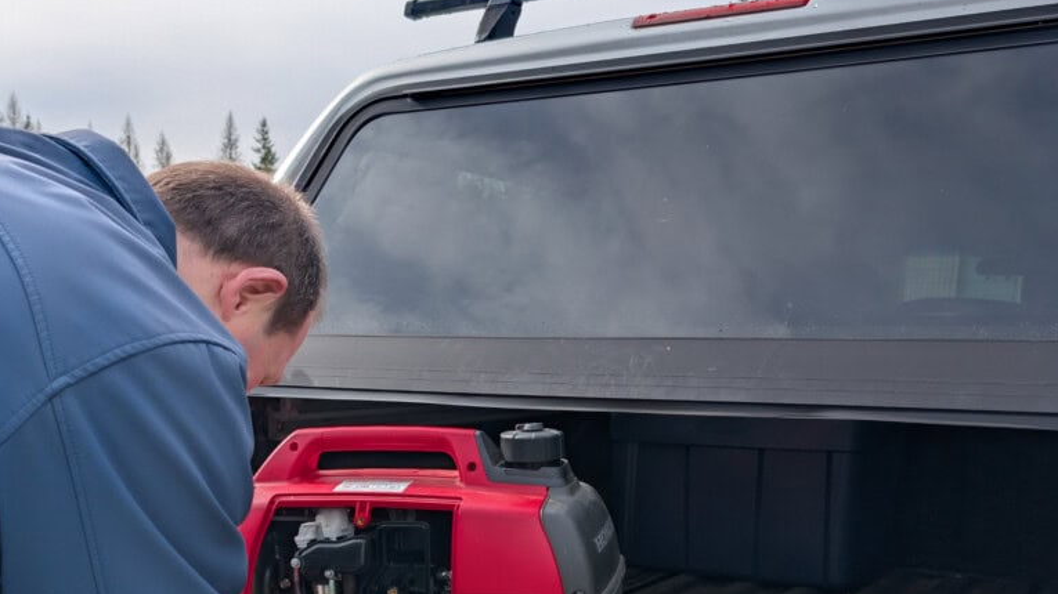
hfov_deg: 56.6
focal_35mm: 35
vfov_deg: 31.5
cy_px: 576
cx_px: 530
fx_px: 982
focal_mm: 6.9
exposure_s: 1/1460
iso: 25
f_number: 1.7
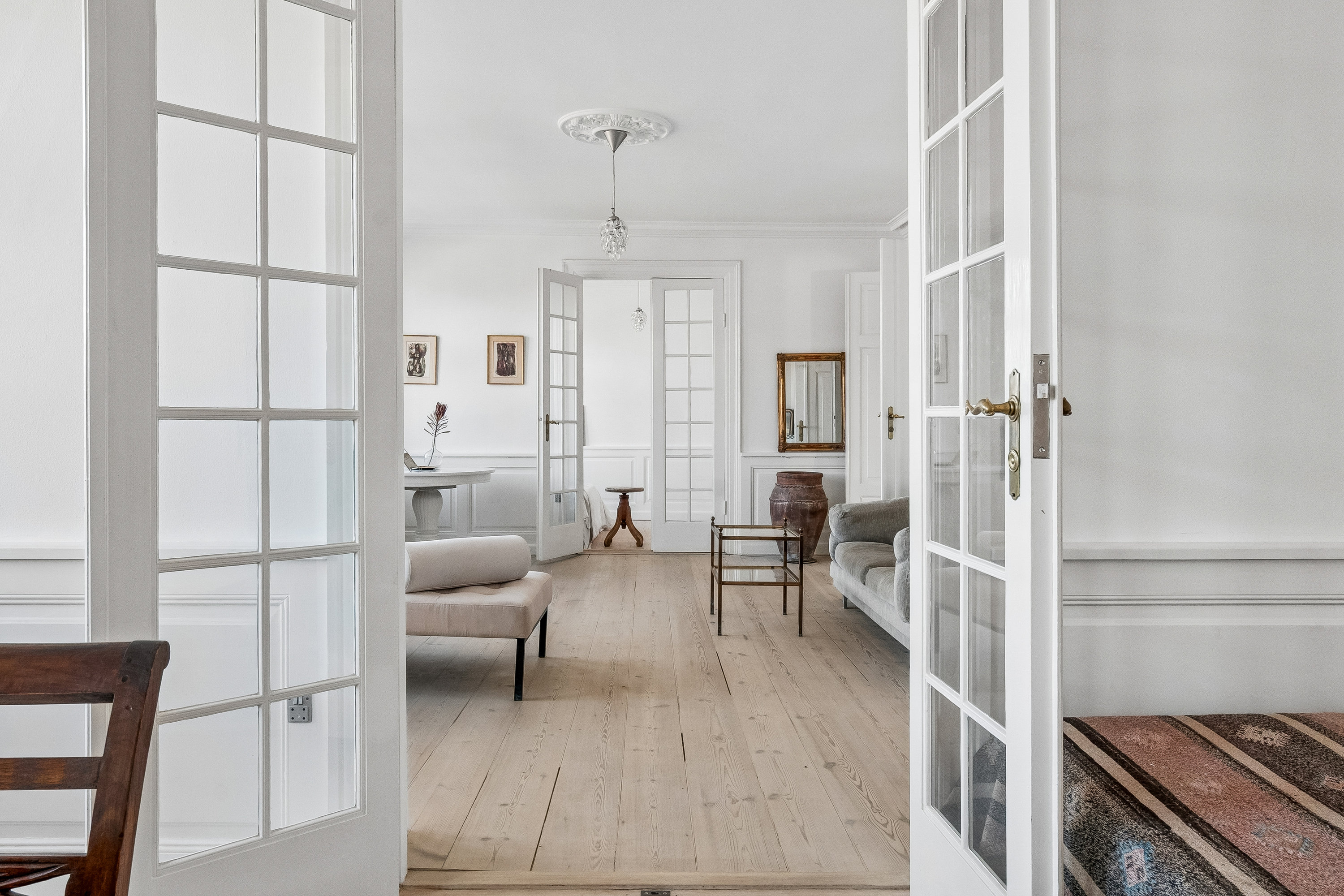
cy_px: 448
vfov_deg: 56.1
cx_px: 672
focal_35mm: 22
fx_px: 840
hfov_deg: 77.3
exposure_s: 1/10
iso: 200
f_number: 10
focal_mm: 15
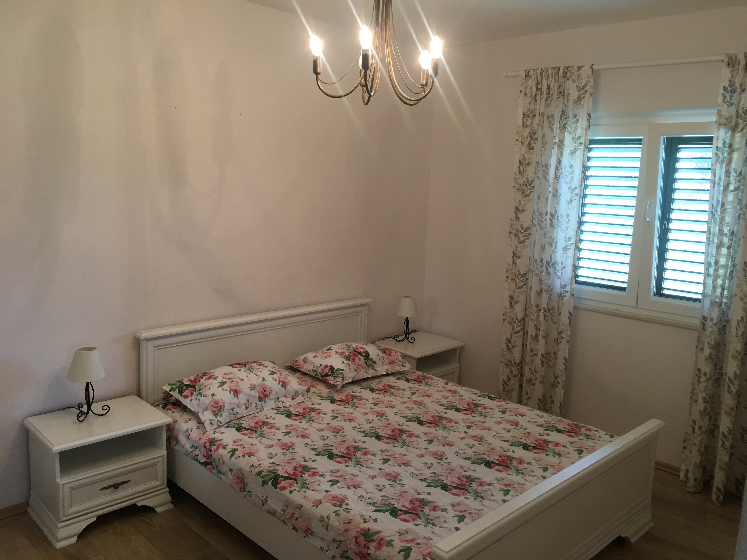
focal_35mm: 29
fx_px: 626
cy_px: 280
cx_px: 374
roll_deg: -2.2
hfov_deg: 61.7
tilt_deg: -8.1
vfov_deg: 48.2
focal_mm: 4.15
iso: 40
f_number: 2.2
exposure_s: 1/33
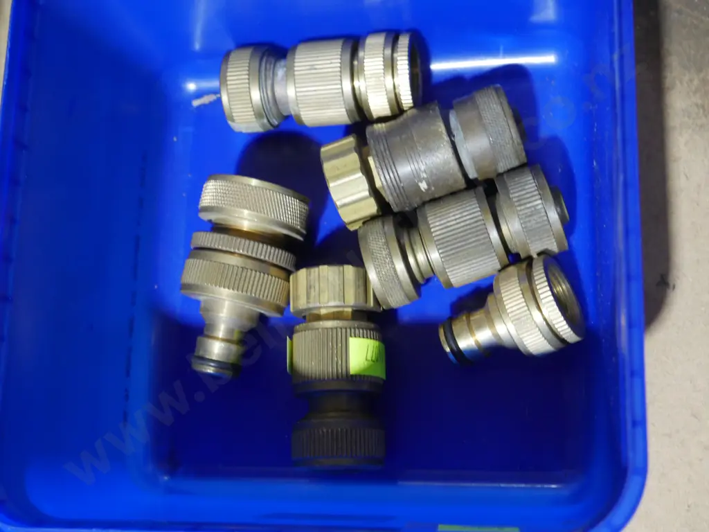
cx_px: 354
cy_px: 266
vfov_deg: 29.1
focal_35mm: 50
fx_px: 1024
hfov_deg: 38.2
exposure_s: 1/60
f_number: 5.3
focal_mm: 25
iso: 2000
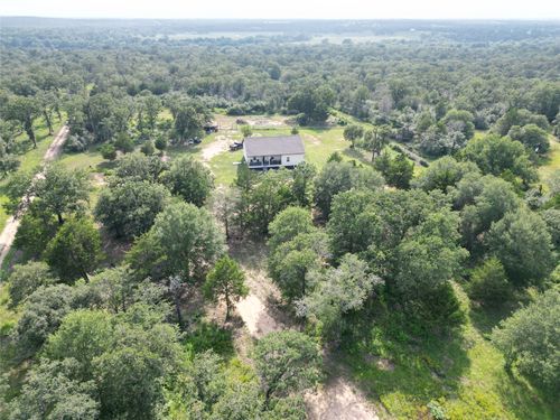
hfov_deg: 71.6
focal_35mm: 24
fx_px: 388
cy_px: 210
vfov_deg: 56.8
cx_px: 280
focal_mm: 6.72
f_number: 1.7
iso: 200
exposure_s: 1/1250
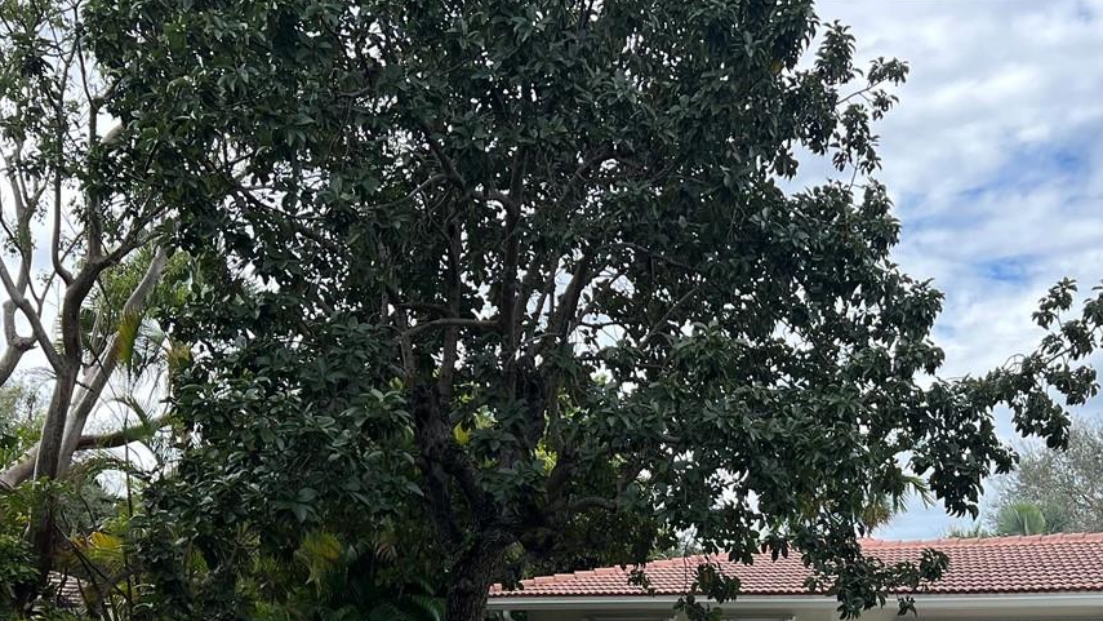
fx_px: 1550
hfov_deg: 38.1
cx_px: 833
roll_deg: -0.3
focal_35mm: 53
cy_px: 769
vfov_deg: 20.9
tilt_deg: -4.7
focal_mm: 5.7
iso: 50
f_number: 1.5
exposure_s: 1/1724
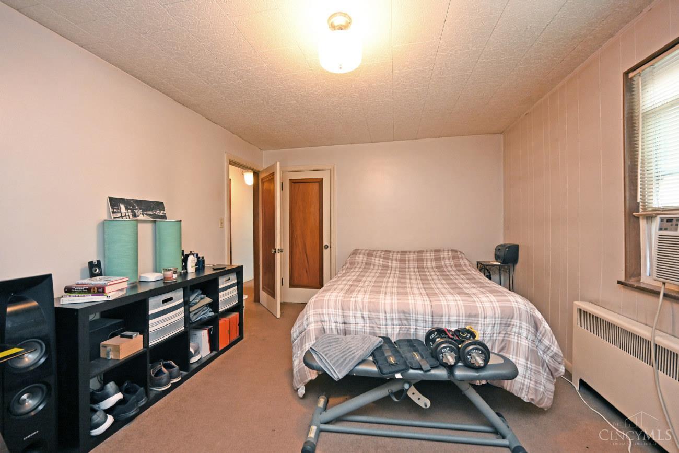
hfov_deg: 104.2
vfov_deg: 81.2
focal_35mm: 14
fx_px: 264
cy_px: 226
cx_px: 340
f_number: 4
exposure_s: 1/60
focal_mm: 14
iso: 1800
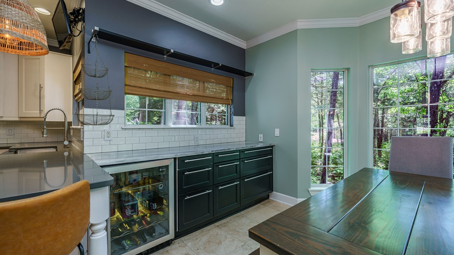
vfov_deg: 70.5
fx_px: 181
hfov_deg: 103.0
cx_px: 224
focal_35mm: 15
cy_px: 124
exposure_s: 1/20
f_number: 9
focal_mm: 14
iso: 200
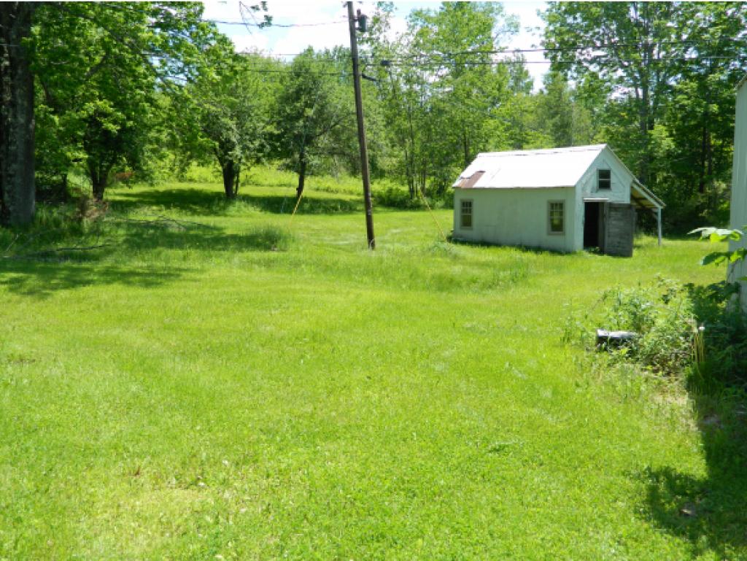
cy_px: 280
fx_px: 669
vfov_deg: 45.5
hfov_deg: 58.3
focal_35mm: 31
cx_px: 374
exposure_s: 1/640
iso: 110
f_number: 3.2
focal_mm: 5.6
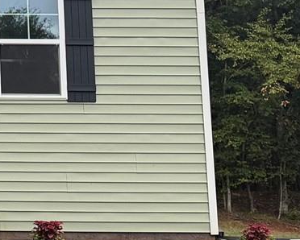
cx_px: -315
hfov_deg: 12.9
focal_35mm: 129
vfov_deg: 12.0
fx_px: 1146
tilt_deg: +8.6
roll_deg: +0.0
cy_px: 71
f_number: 1.78
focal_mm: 6.76
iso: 100
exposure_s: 1/2053
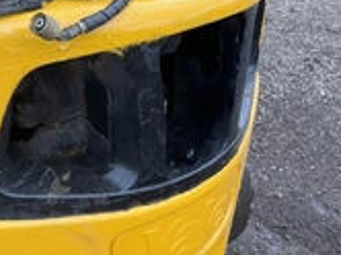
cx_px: 72
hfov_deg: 27.3
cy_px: 84
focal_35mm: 70
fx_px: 689
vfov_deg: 20.9
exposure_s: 1/151
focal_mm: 3
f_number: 1.8
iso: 20
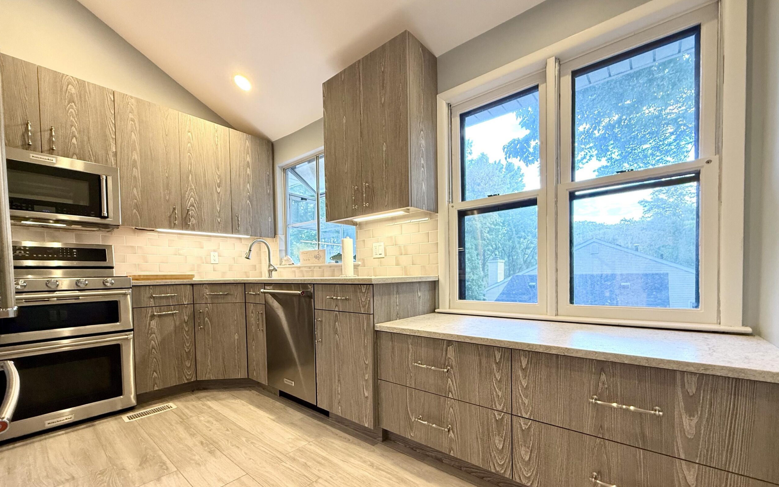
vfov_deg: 74.2
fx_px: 318
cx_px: 392
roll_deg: +0.1
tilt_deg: -1.4
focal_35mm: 15
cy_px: 285
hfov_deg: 101.5
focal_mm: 2.22
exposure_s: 1/60
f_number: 2.2
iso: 250
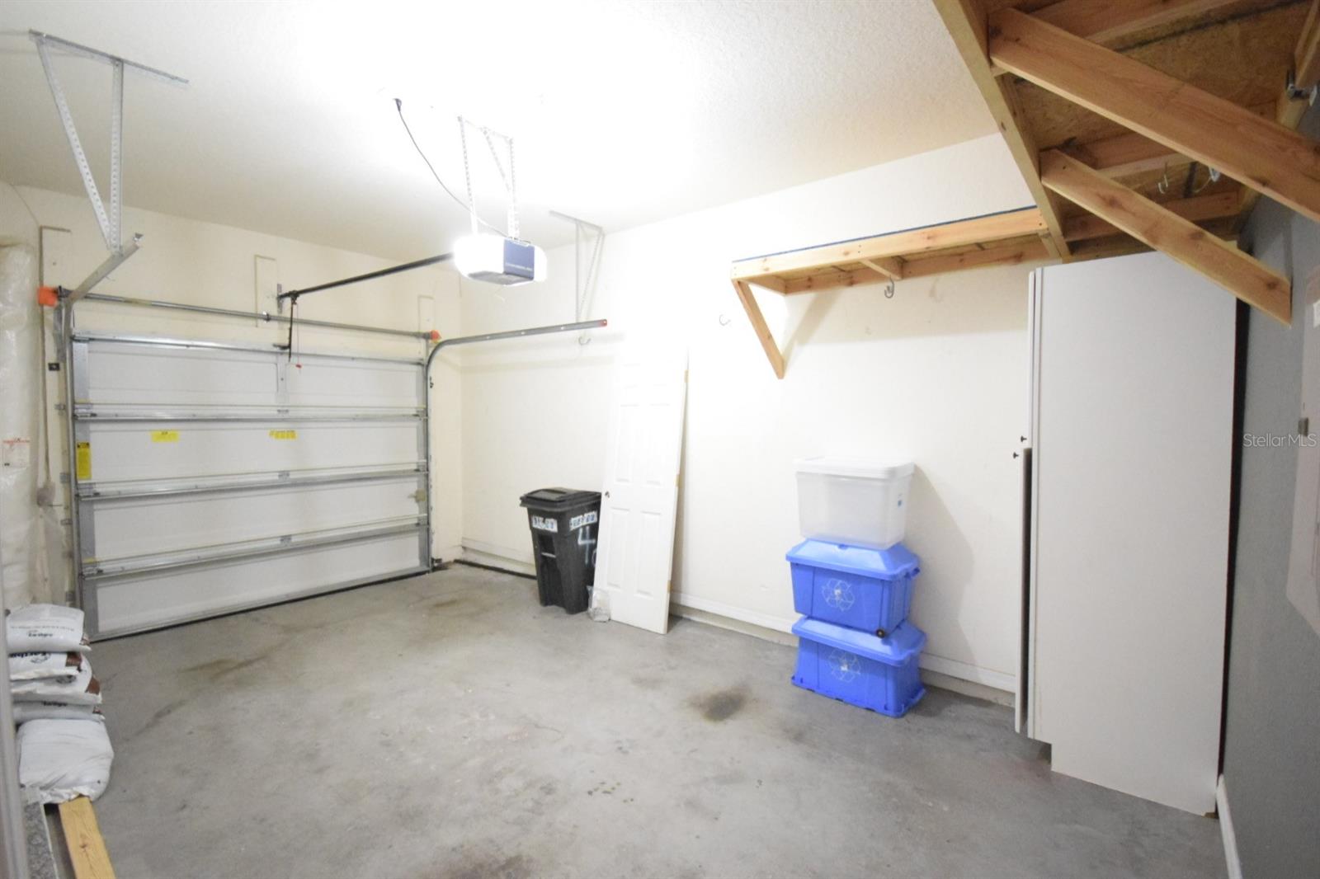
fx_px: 550
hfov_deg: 100.4
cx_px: 660
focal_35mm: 15
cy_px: 440
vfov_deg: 77.3
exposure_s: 1/60
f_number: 4
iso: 8000
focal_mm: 10
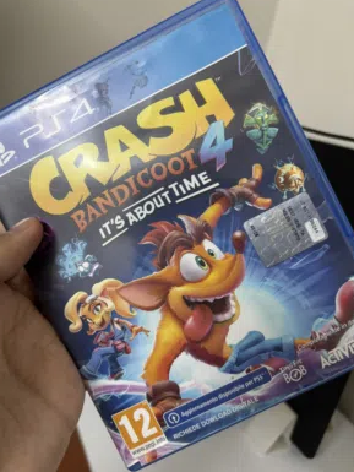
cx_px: 174
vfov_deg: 65.3
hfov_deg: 51.4
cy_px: 237
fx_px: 368
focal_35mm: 27
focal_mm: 5.96
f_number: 1.6
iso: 500
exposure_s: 1/50
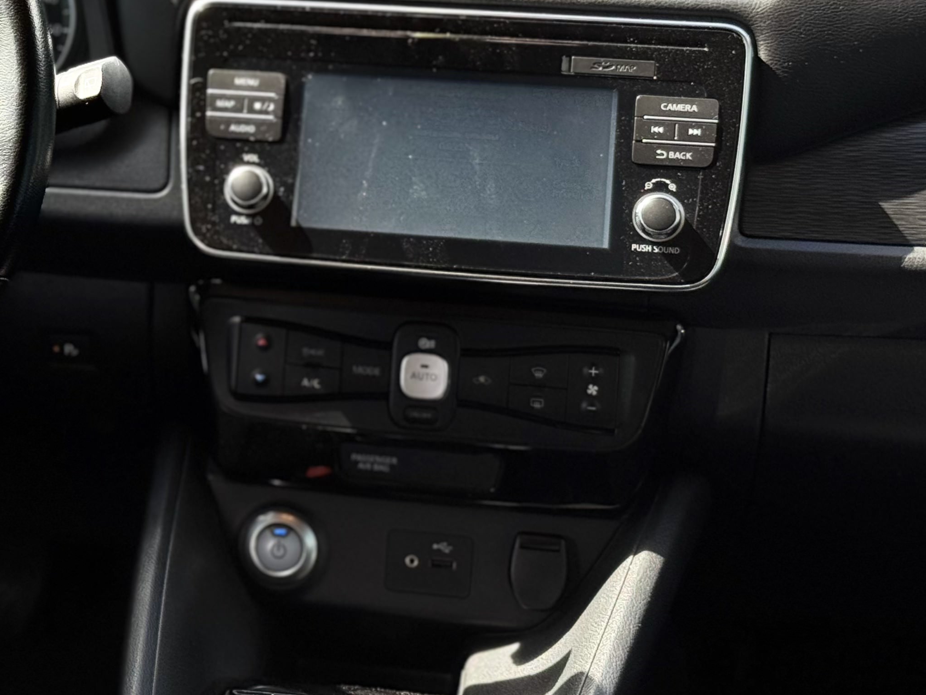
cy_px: 169
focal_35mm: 95
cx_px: 72
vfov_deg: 15.5
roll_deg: +0.5
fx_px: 2541
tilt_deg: -17.9
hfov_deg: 20.2
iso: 64
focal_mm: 6.76
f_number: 1.78
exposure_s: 1/531
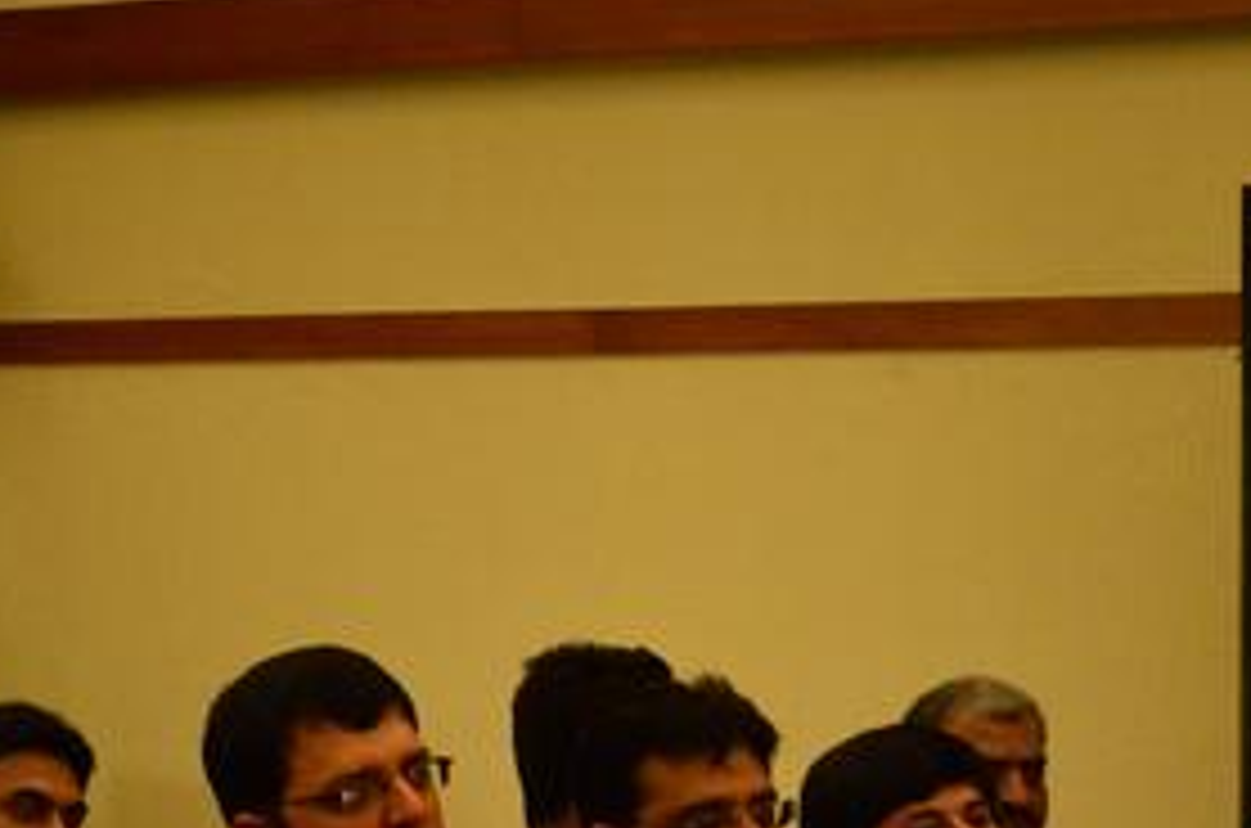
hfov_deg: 11.6
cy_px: 758
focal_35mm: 178
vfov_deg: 7.6
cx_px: 504
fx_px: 6174
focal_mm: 55
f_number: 5.6
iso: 2500
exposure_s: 1/100
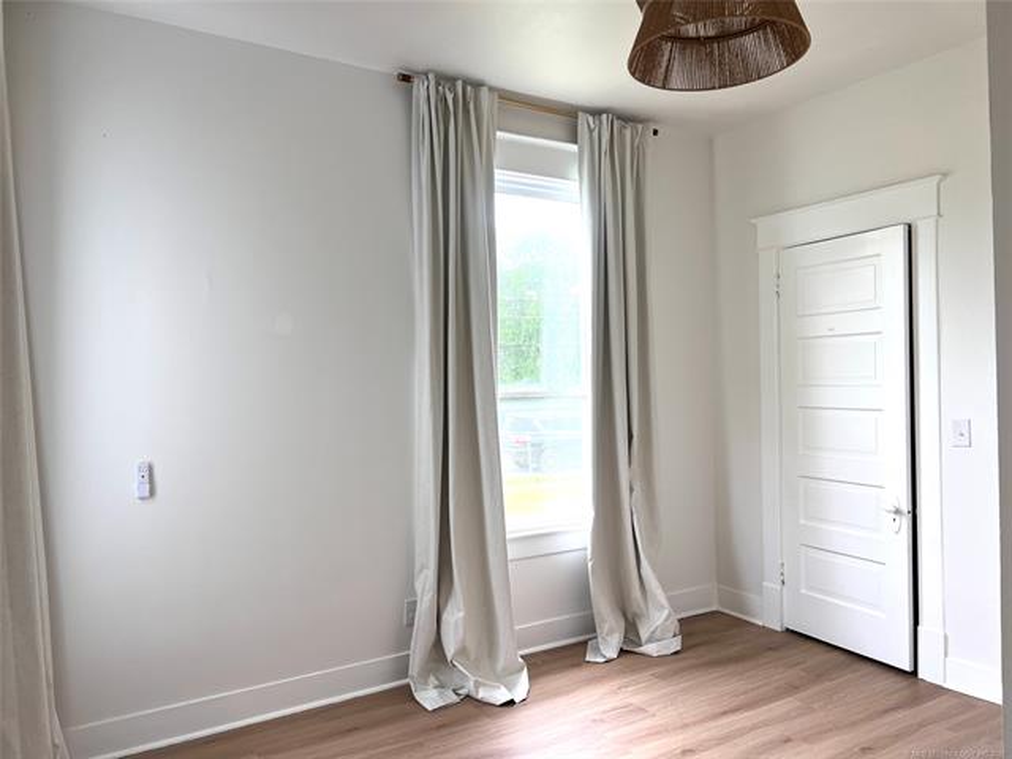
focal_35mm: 26
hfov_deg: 67.3
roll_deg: +1.2
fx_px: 760
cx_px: 506
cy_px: 380
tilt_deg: -0.3
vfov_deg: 53.1
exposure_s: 1/360
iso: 50
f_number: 1.5
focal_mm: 5.7
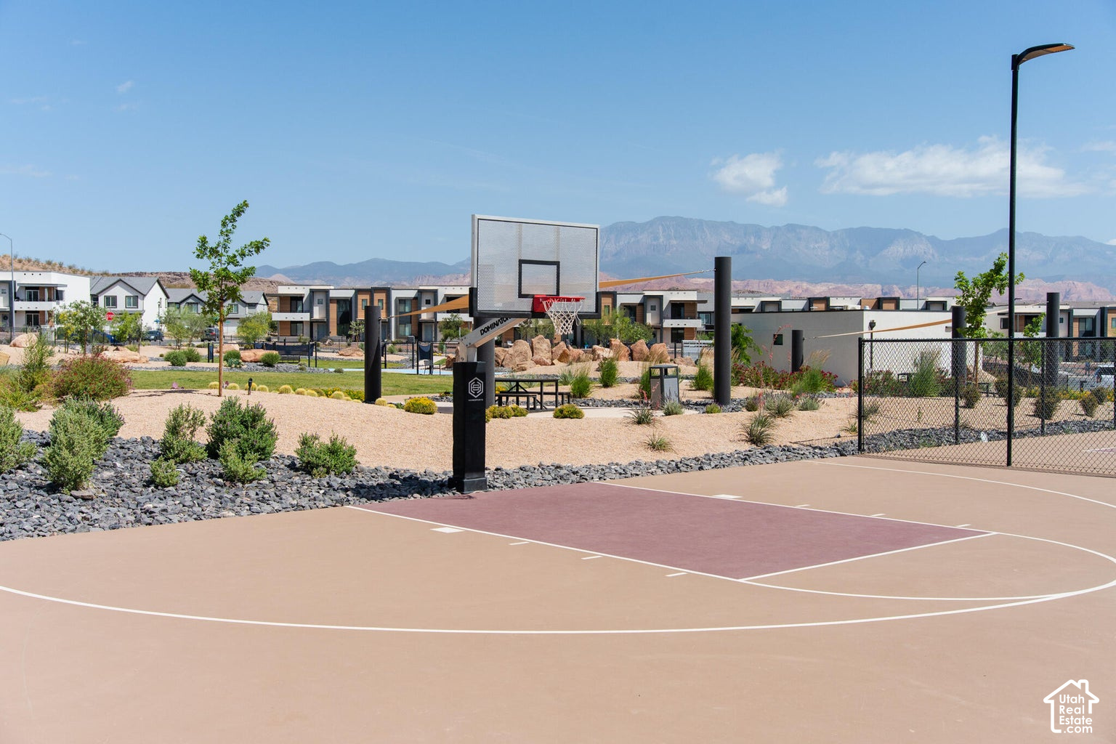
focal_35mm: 38
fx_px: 1178
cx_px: 558
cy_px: 372
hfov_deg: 50.7
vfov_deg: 35.1
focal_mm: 38
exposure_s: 1/4000
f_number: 5.6
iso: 400
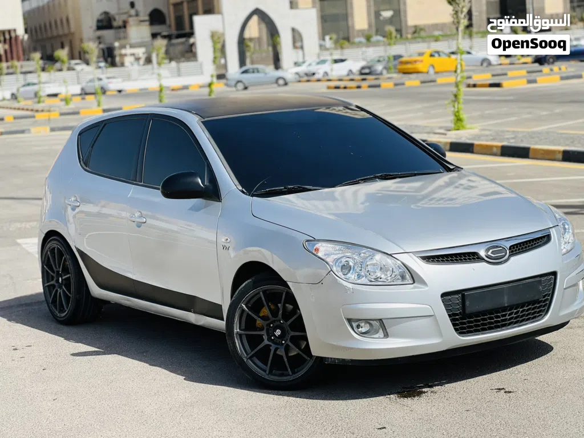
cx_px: 292
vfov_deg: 19.1
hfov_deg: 25.3
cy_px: 219
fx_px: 1299
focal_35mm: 77
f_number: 2.8
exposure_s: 1/758
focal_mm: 9
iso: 32
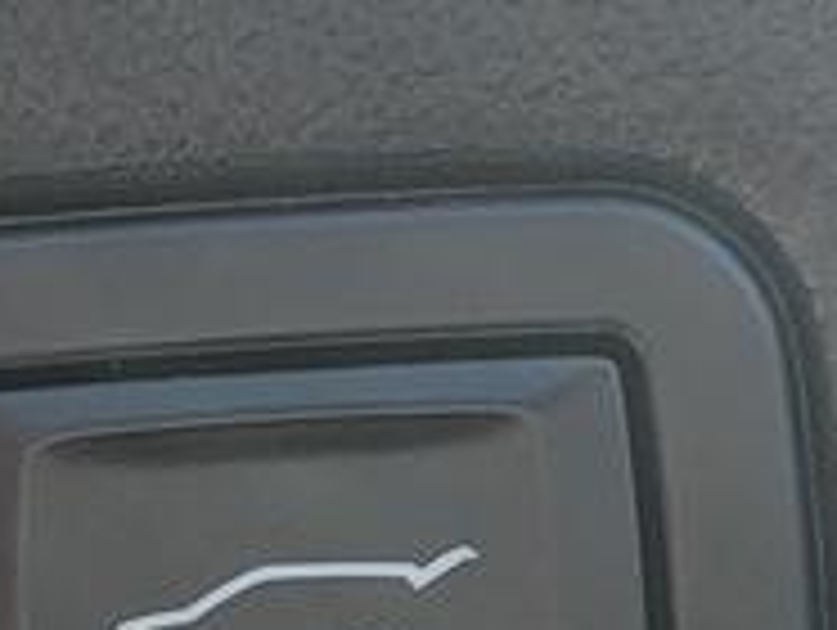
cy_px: 504
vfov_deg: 8.6
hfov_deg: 11.4
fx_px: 4164
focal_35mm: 172
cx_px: 160
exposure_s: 1/961
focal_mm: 5.43
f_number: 1.89
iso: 47
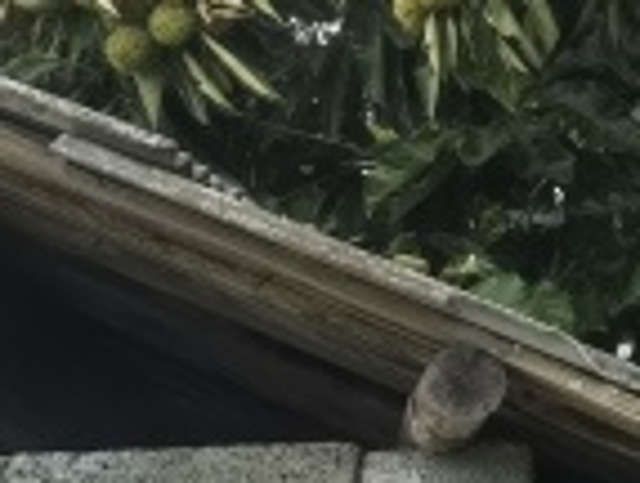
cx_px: 1217
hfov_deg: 8.5
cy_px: -519
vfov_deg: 6.5
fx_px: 4133
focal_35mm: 223
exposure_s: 1/992
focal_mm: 6.67
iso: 50
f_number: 1.9
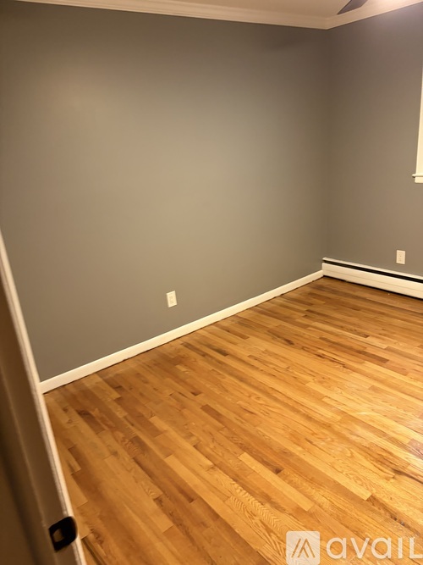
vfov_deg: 67.3
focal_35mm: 26
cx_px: 212
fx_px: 424
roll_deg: +5.3
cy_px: 282
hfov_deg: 53.0
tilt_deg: -17.6
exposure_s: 1/41
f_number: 1.6
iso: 250
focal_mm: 5.96
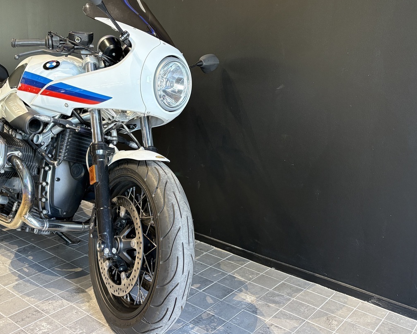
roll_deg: -0.9
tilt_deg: -8.2
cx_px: 180
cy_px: 129
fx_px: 444
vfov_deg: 40.9
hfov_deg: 50.1
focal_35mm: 36
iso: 160
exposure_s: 1/50
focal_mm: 5.96
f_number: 1.6
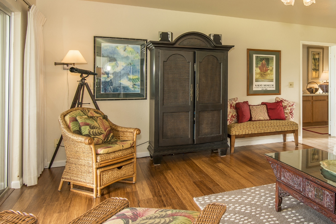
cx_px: 265
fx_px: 308
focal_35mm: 33
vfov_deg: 39.7
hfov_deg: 53.7
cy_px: 81
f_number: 8
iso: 100
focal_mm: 17
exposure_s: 1/8
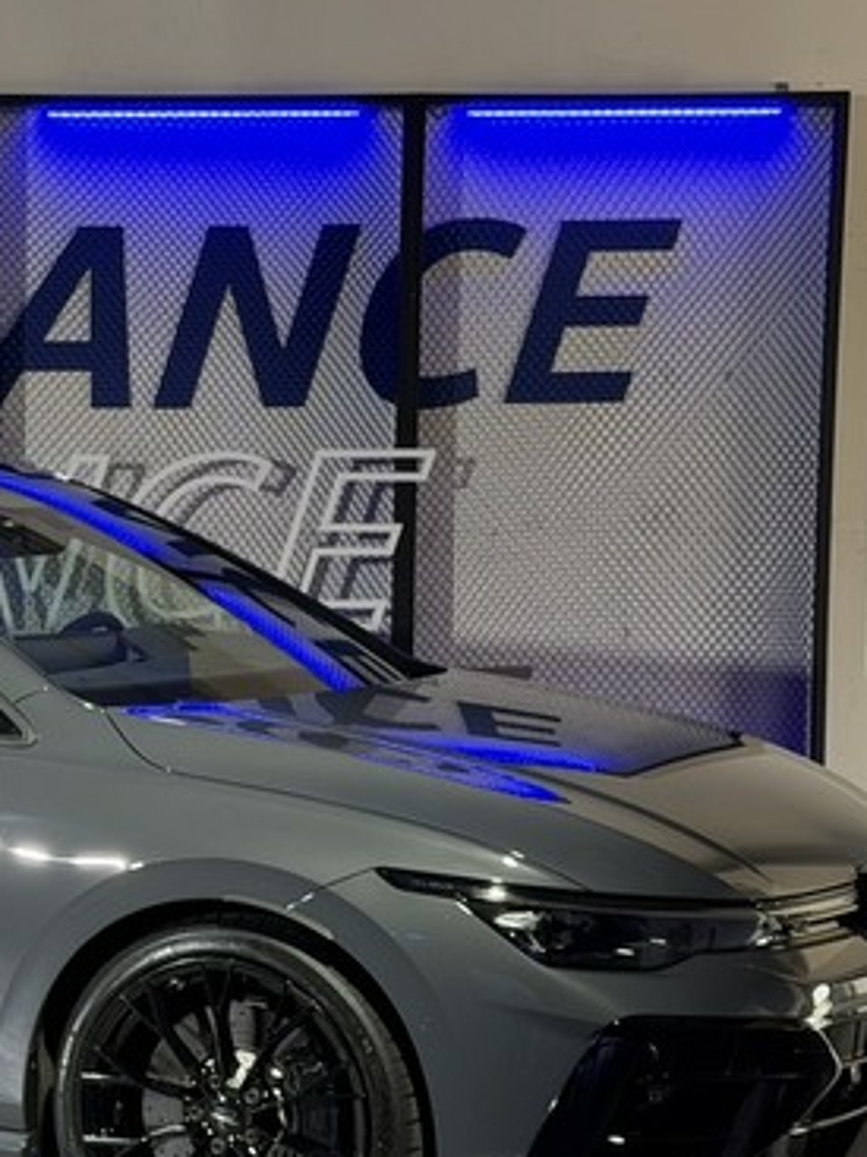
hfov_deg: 14.2
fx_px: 3408
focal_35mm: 102
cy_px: 812
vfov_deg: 19.2
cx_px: -95
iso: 64
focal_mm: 6.76
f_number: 1.78
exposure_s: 1/60
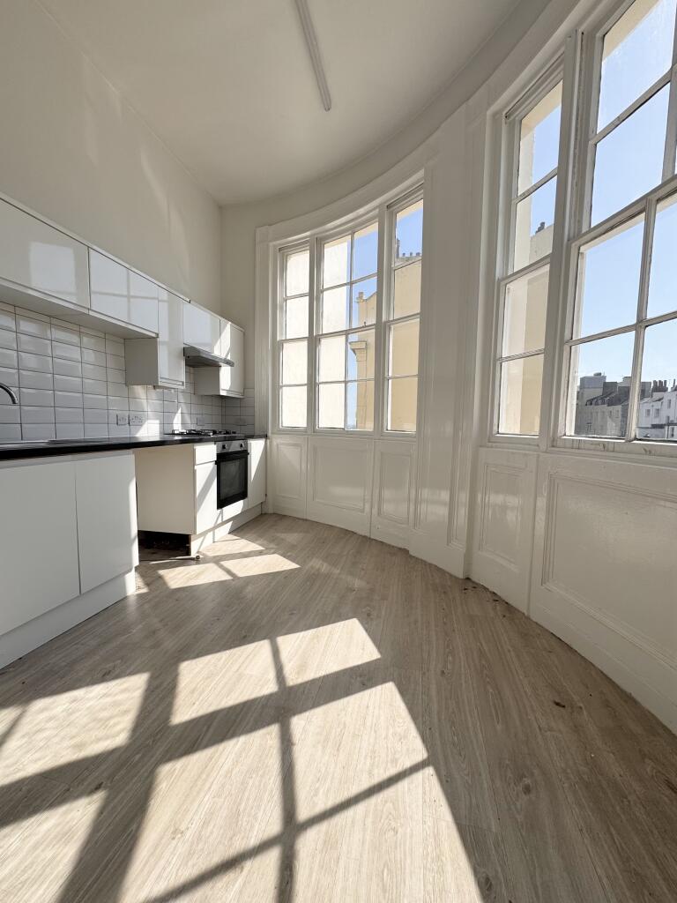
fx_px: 365
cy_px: 452
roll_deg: -1.4
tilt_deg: -4.0
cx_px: 338
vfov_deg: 102.1
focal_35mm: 14
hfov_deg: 85.7
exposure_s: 1/2208
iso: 50
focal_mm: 2.22
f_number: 2.2
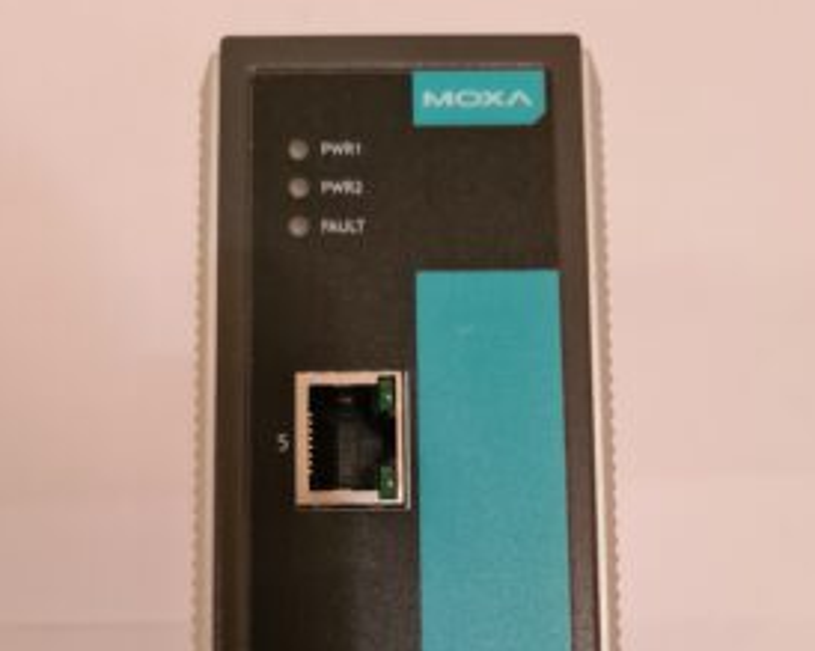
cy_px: 586
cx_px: 440
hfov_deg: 49.0
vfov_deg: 37.5
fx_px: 892
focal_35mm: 37
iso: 500
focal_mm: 5.4
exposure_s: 1/50
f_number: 1.8
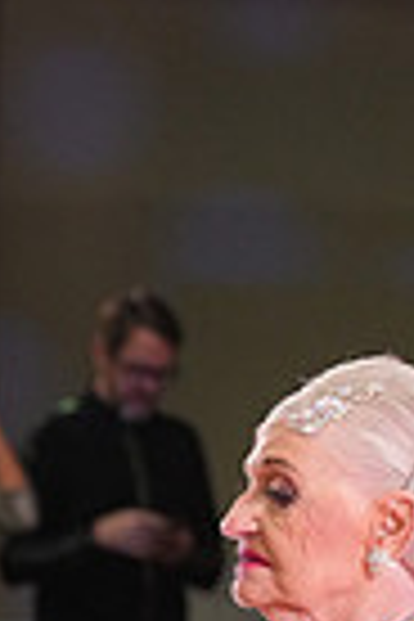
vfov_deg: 3.9
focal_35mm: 520
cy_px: 1300
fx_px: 8969
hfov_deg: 2.6
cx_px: -43
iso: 2500
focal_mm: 124
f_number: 5
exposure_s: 1/200
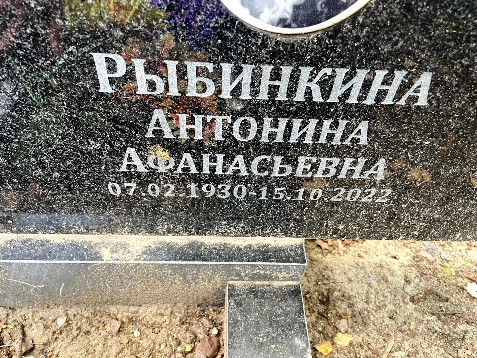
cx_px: 238
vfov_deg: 53.1
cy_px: 179
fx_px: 358
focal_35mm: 26
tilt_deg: -47.4
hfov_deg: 67.3
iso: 125
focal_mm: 4.2
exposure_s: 1/62
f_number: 1.6
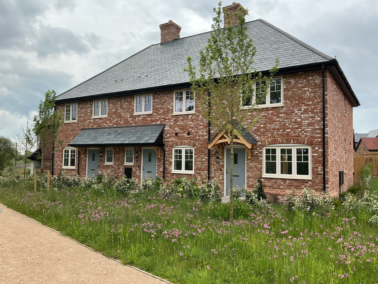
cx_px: 189
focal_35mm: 29
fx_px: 317
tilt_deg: +2.8
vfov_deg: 48.2
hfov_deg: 61.7
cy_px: 142
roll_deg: -0.4
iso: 25
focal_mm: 3
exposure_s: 1/1098
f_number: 1.8
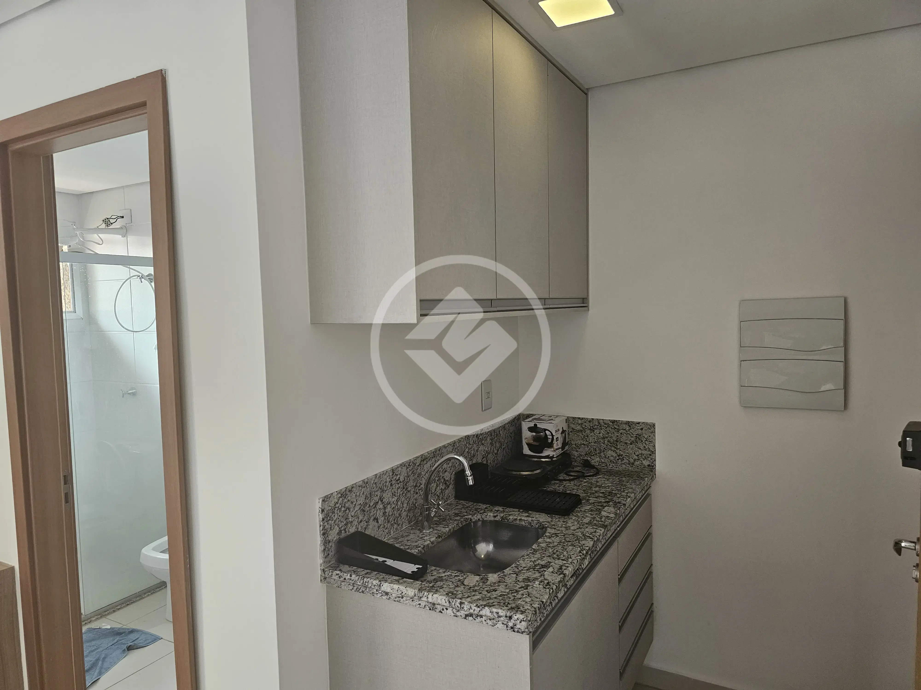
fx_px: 612
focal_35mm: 23
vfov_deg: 58.9
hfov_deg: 73.9
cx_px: 460
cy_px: 345
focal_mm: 6.3
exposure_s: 1/60
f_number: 1.7
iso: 200
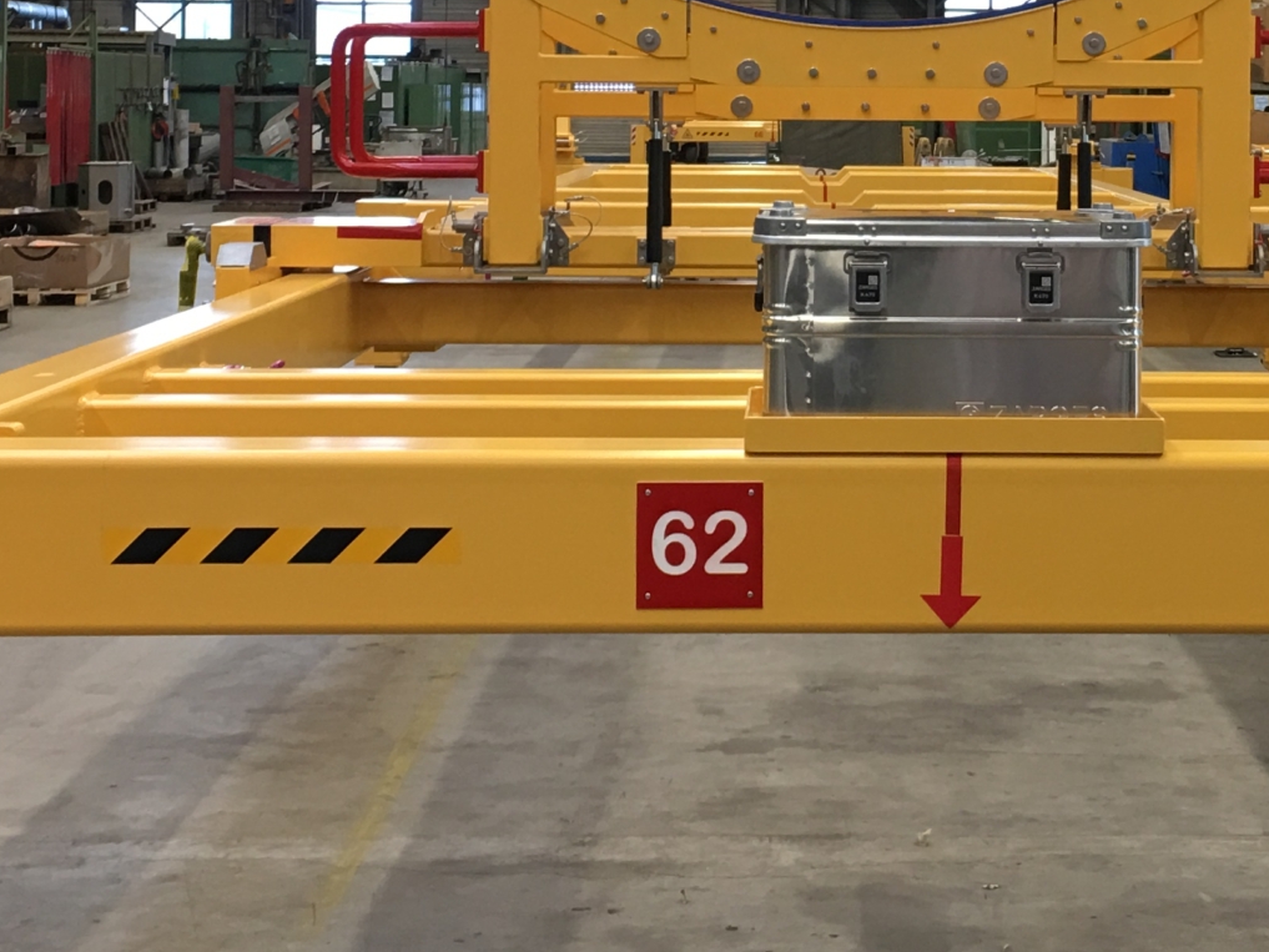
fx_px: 2676
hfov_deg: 26.4
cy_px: 99
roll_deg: -0.8
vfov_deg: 19.8
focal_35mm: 73
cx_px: 932
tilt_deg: +1.3
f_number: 2.2
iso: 40
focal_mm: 4.15
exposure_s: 1/17
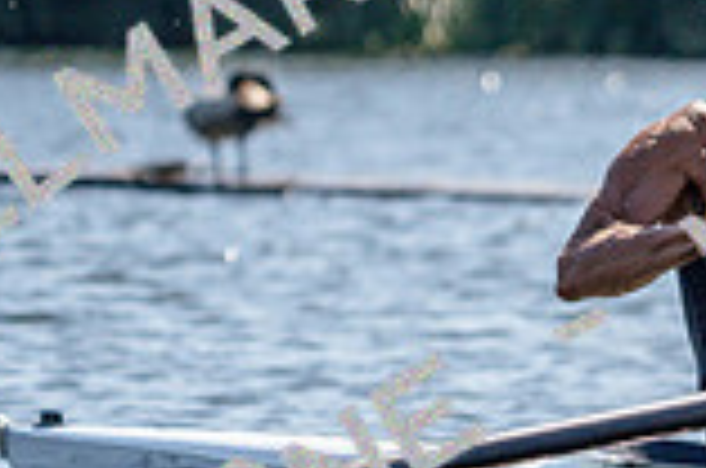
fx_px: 14502
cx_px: 1237
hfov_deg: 2.8
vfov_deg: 1.8
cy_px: 304
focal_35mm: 741
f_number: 5.6
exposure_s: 1/2000
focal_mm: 200
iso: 320
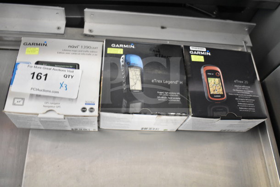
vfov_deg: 40.0
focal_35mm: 33
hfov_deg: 57.2
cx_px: 140
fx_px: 257
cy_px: 94
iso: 4500
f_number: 3.8
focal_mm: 22
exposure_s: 1/30
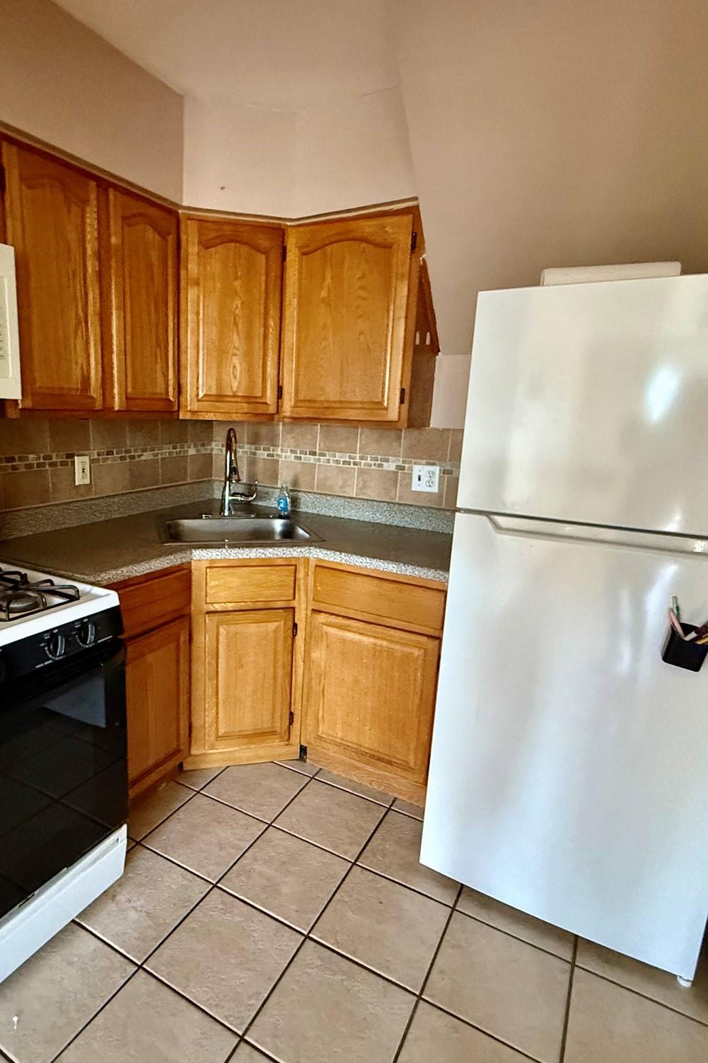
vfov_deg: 84.0
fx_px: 590
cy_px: 540
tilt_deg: -12.3
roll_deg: -3.0
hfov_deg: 61.3
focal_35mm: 20
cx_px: 279
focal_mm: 2.22
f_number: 2.2
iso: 1000
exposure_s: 1/60
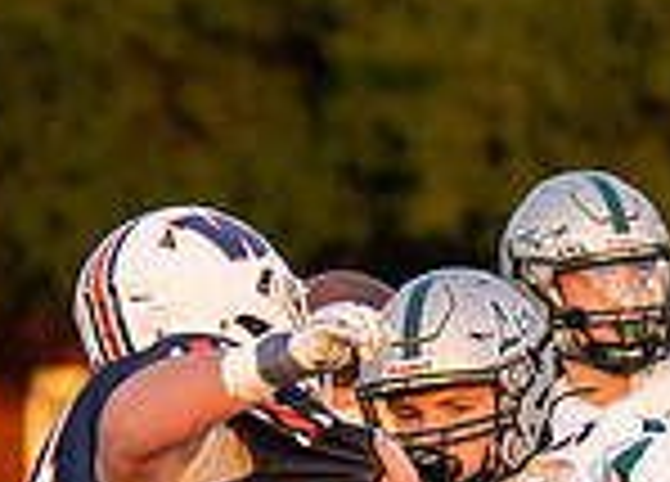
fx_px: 25659
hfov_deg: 1.5
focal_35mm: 1346
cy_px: 601
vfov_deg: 1.1
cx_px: 725
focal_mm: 124
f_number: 2.8
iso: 640
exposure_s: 1/2500
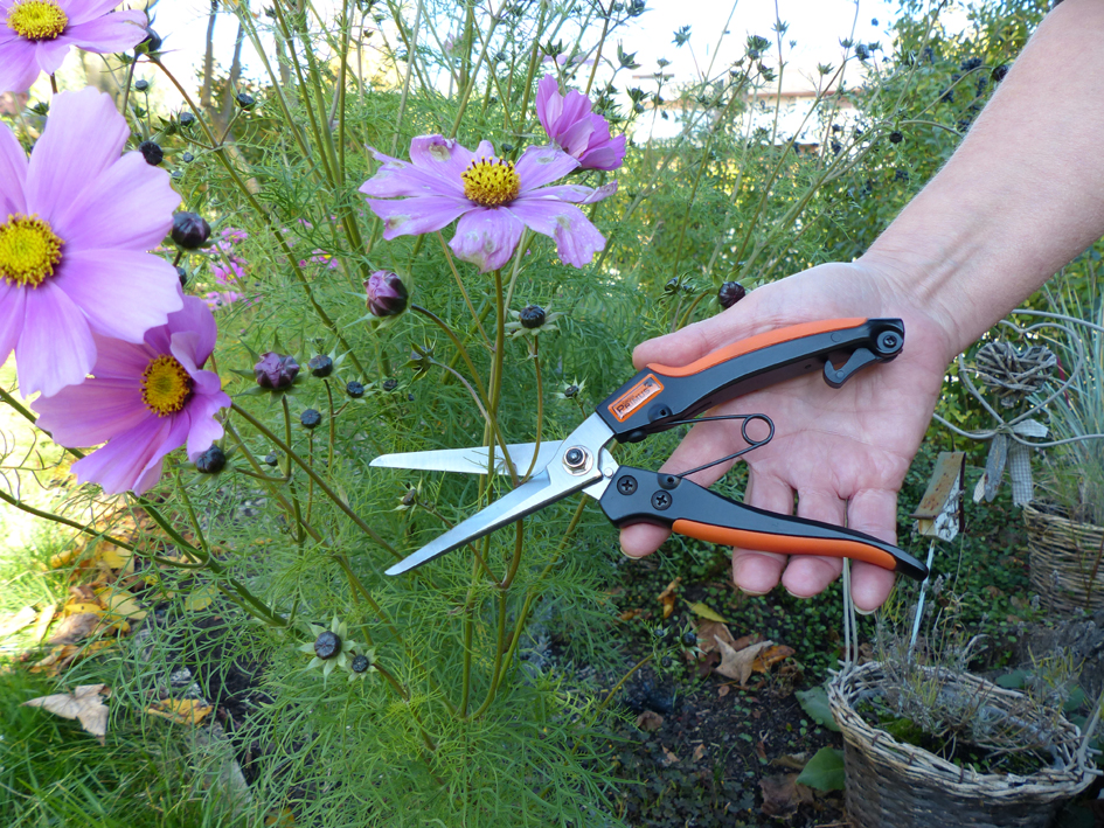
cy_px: 414
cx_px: 552
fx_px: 797
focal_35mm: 25
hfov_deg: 69.4
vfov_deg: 54.9
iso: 100
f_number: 2.8
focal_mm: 4.5
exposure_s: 1/125
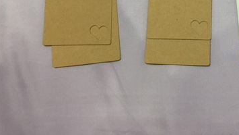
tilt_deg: -80.3
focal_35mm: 57
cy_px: -26
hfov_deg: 35.1
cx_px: 201
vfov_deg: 19.9
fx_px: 361
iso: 50
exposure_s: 1/17
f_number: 2.2
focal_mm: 4.15
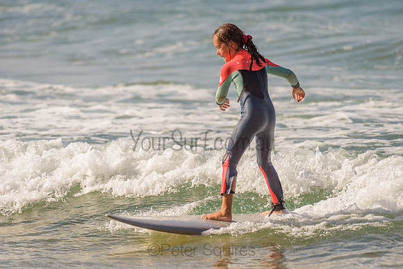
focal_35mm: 509
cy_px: 136
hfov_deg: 4.0
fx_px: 5701
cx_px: 205
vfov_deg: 2.7
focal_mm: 500
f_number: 5.6
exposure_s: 1/2000
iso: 140
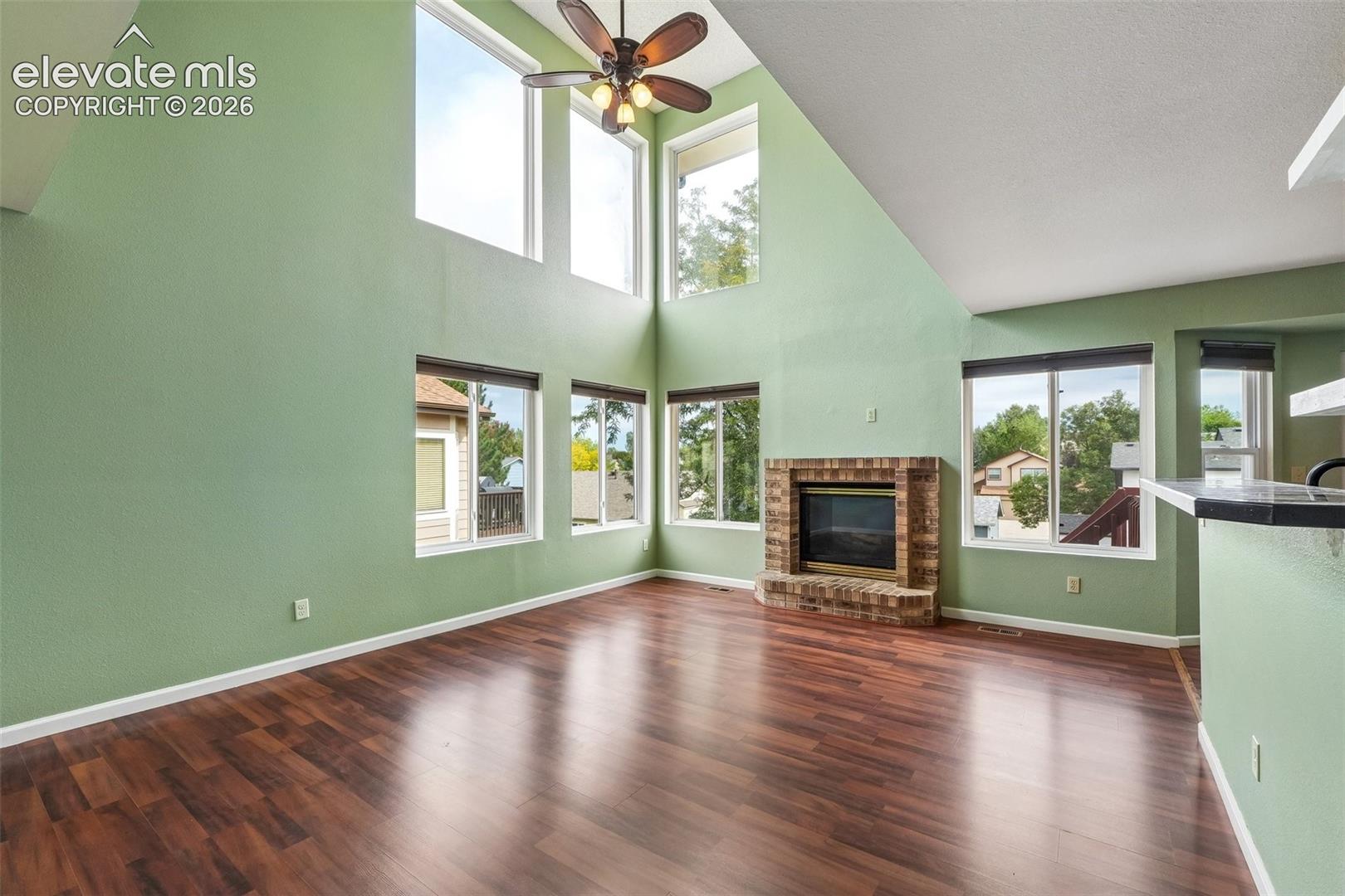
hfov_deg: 100.4
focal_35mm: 15
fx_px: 560
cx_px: 672
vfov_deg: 77.3
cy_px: 448
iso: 320
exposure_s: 1/100
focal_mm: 10
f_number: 9
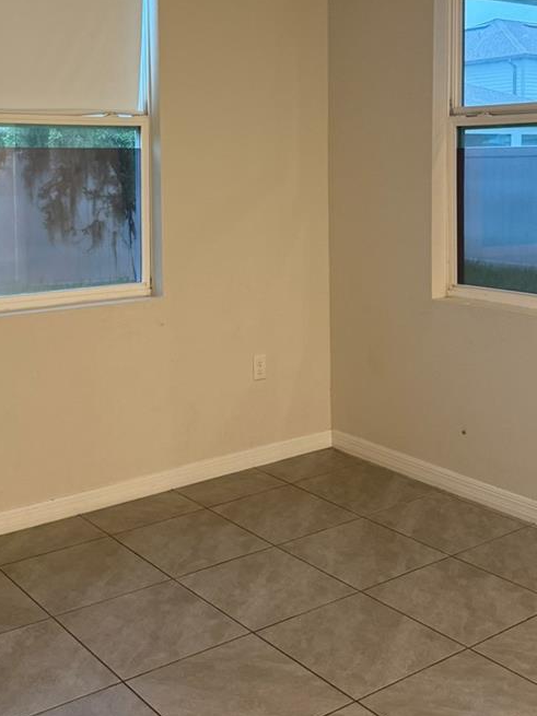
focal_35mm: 44
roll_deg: +0.0
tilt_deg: -1.8
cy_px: 196
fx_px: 910
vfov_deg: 41.9
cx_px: 224
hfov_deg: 32.8
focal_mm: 6.76
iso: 250
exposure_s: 1/60
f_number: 1.78
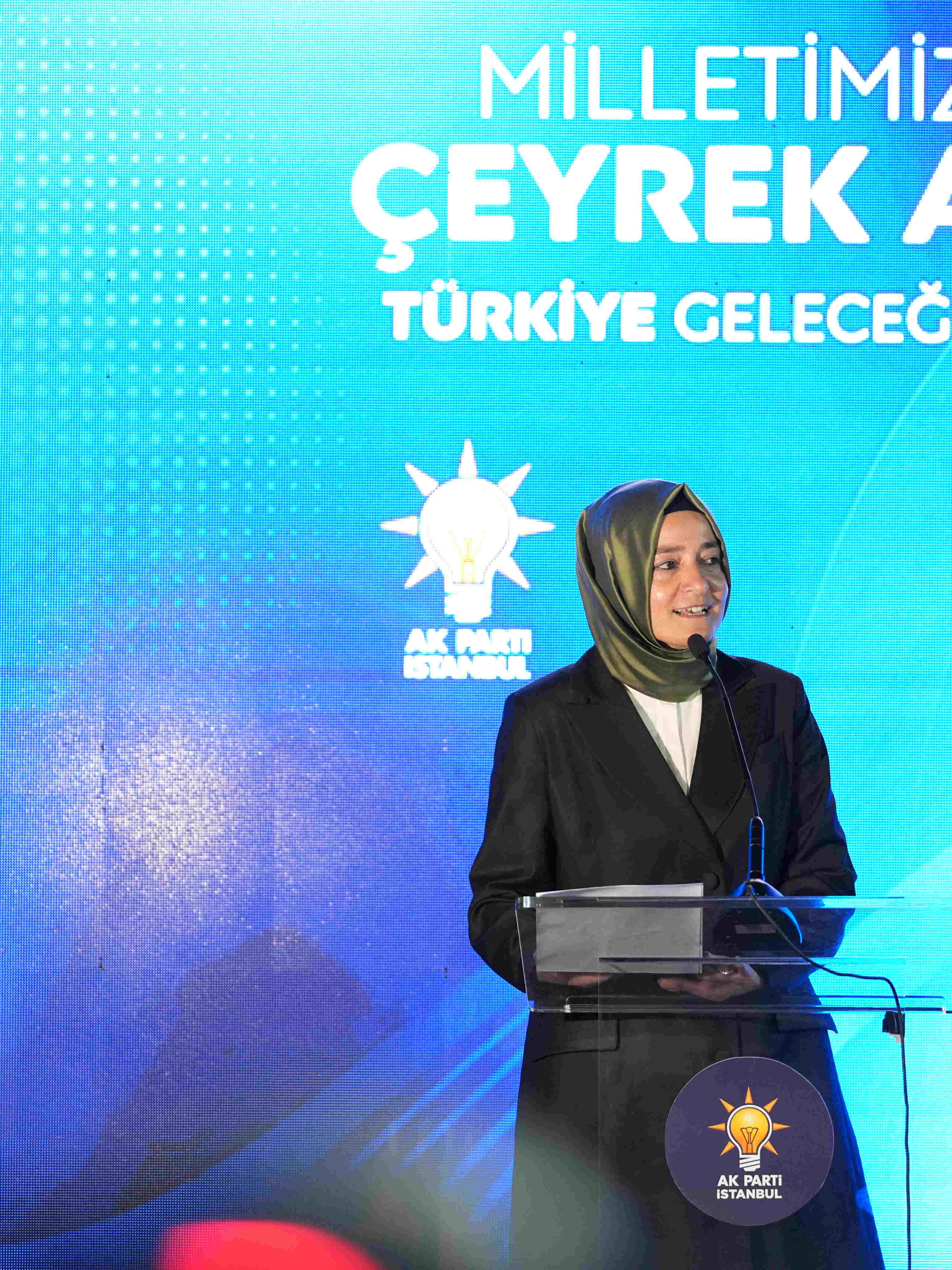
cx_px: 736
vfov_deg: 7.8
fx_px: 9313
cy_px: 635
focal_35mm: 254
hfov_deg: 5.8
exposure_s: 1/200
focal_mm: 176
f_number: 2.8
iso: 4000
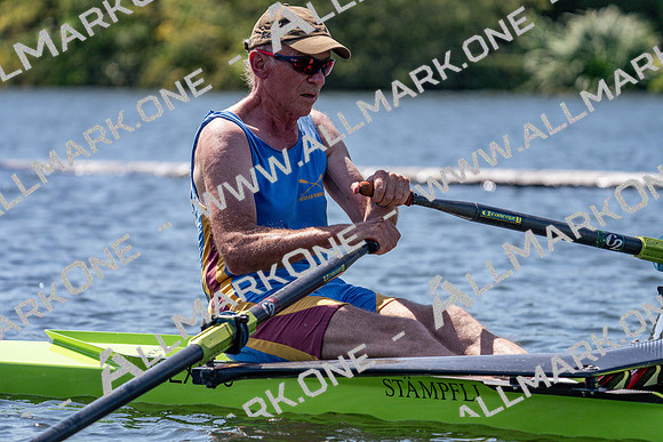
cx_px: 332
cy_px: 221
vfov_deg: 5.4
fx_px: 4734
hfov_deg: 8.0
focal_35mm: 257
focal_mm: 257
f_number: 5.6
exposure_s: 1/2000
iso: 320
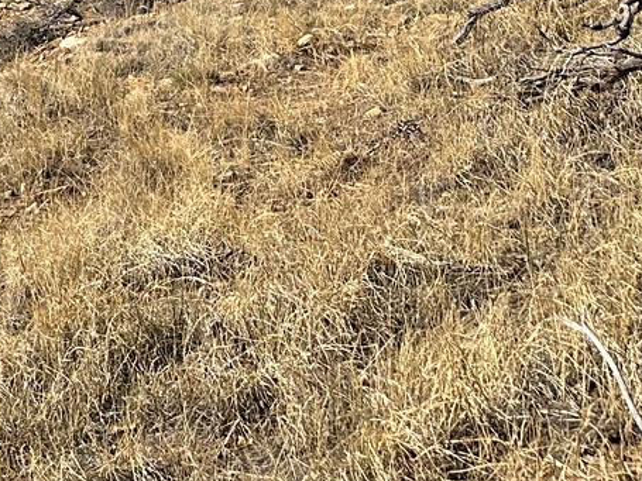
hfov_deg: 15.1
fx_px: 2002
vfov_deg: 12.6
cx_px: -608
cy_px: -358
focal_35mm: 108
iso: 80
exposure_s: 1/4545
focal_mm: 6.86
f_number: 1.78
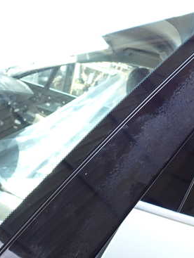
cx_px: 160
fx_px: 366
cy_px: 124
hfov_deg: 29.0
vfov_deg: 38.9
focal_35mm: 49
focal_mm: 5.4
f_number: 3.2
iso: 100
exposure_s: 1/60
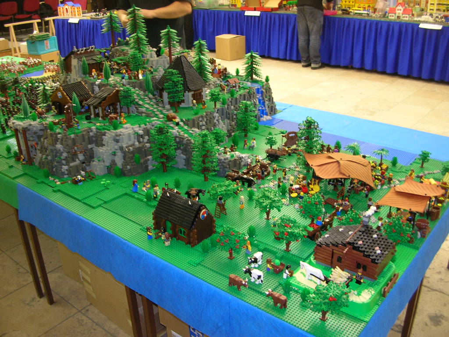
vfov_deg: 40.7
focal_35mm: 35
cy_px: 168
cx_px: 224
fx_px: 454
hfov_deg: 52.6
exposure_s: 1/5.8
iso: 62
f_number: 2.8
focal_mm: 5.8
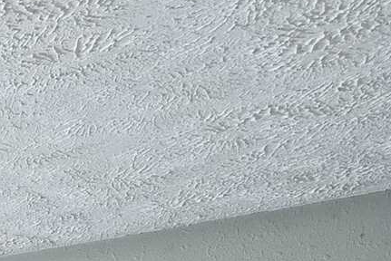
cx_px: -713
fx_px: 1239
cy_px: 729
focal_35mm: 114
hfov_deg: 11.8
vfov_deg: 9.8
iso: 400
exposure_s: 1/125
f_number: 8
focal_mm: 16
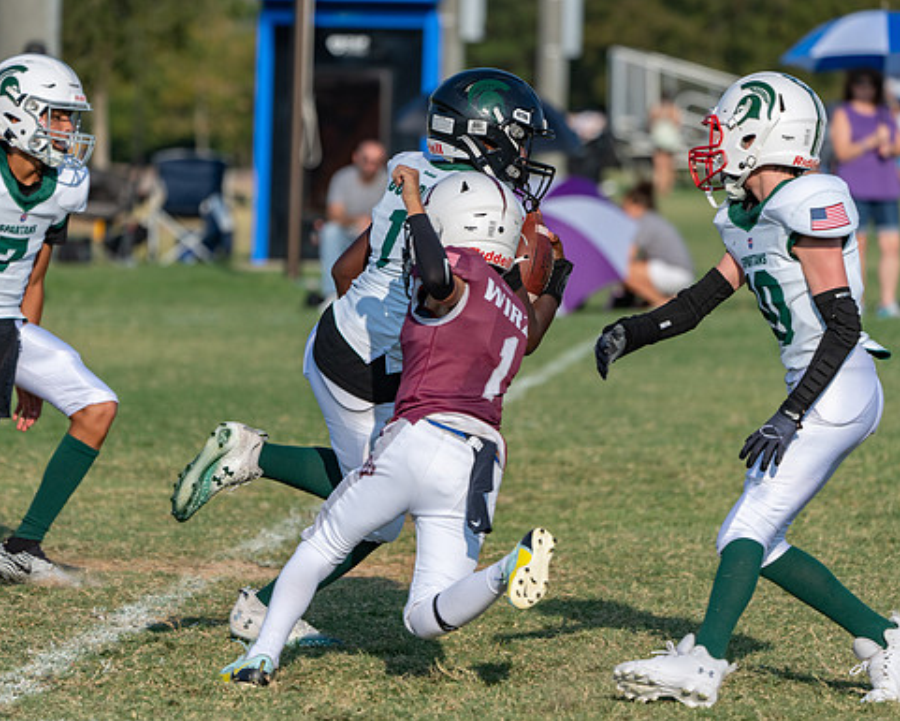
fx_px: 8099
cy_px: 360
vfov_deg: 5.1
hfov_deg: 6.4
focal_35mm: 304
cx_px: 427
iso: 320
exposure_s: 1/2000
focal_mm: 262
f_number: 5.6
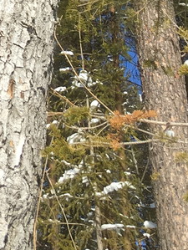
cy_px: -184
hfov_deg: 11.1
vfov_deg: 14.2
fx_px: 896
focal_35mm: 124
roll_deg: -4.9
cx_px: -164
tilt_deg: +37.8
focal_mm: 4.15
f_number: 2.2
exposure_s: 1/1709
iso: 25
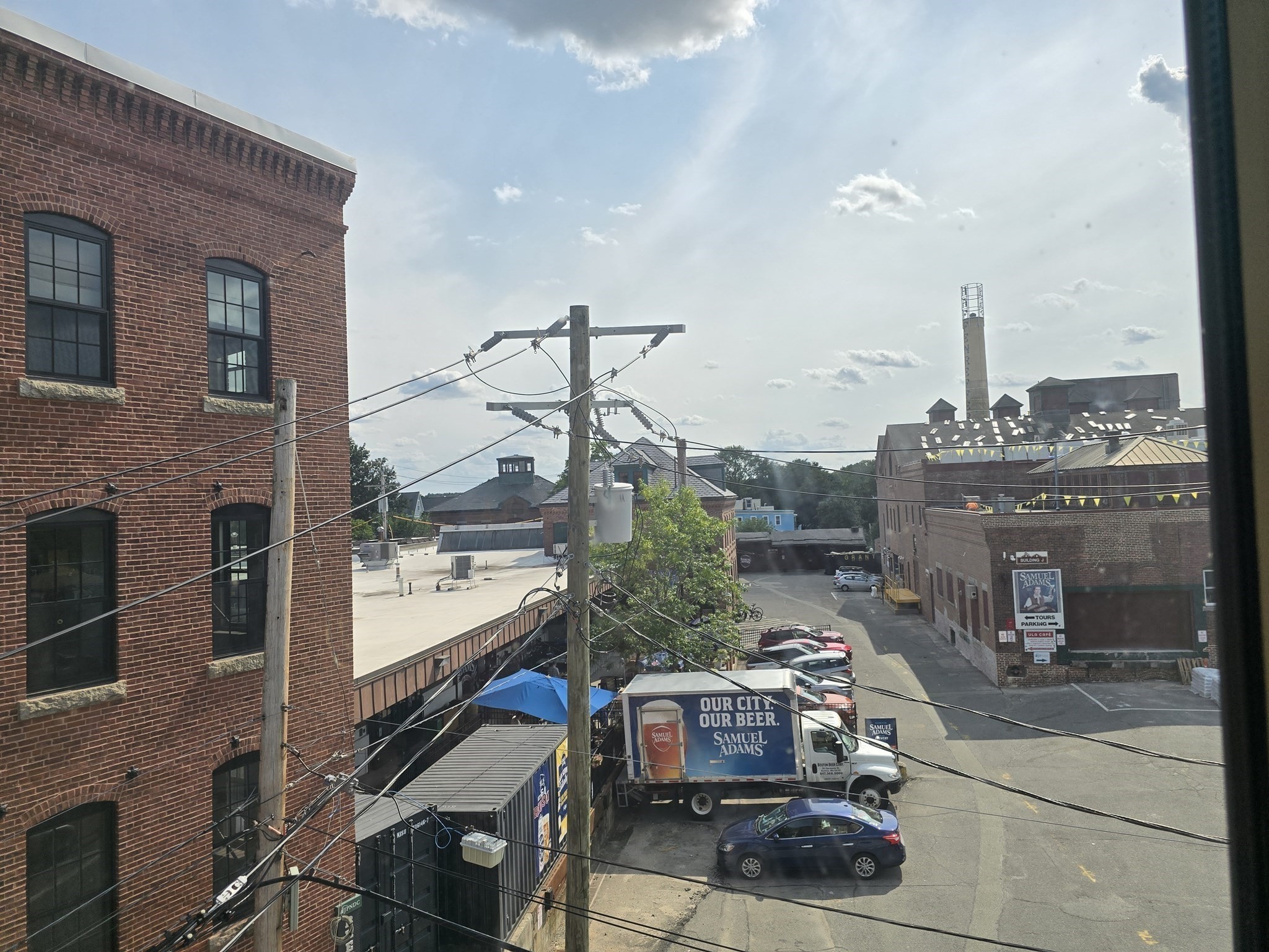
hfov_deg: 73.9
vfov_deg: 58.9
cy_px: 476
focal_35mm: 23
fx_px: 843
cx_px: 634
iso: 12
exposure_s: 1/878
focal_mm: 6.3
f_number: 1.7
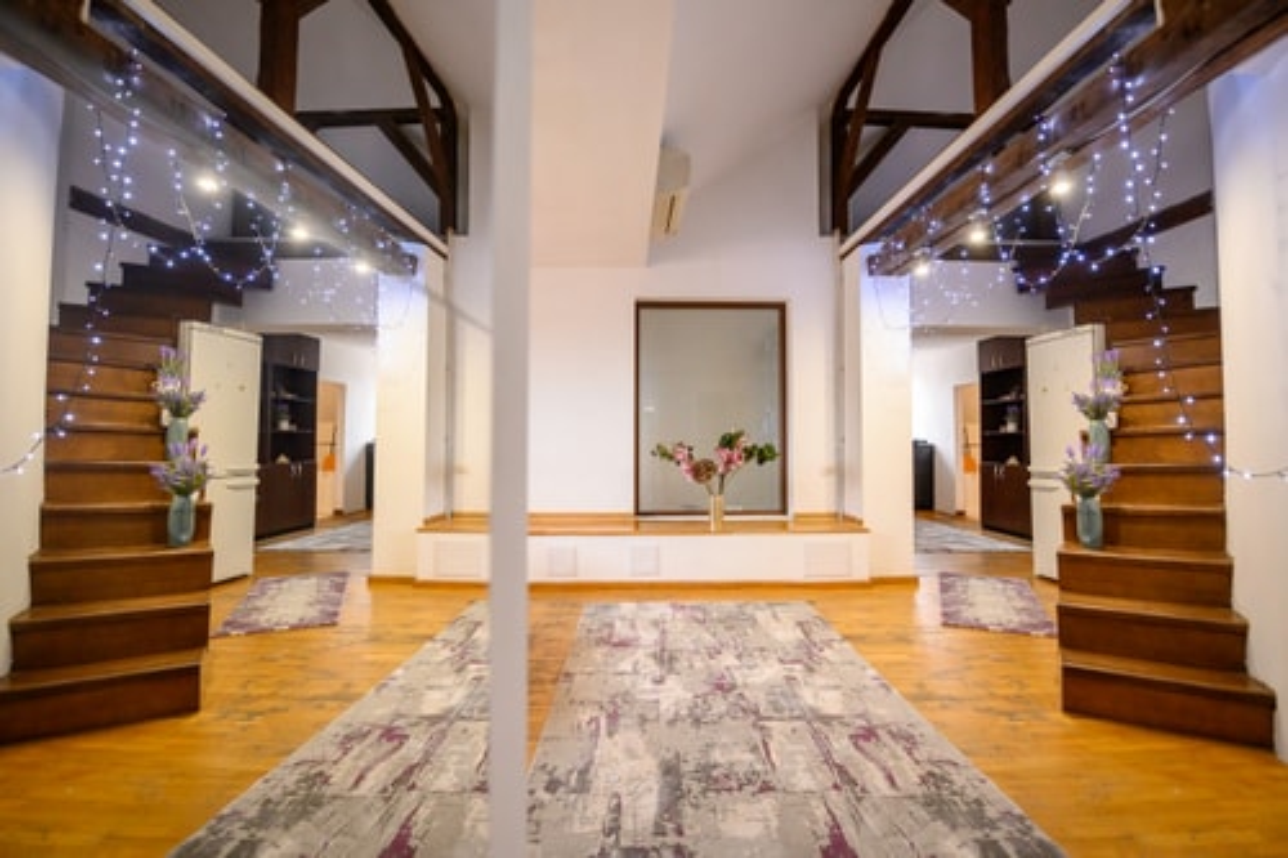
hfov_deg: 99.9
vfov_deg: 76.9
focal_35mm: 15
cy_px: 422
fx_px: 541
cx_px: 666
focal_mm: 14
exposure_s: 1/250
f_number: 2.8
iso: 3200
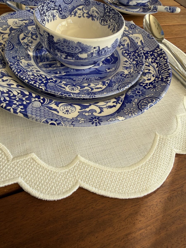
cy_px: 124
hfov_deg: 56.8
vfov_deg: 71.6
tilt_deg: -48.6
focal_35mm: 24
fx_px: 172
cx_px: 93
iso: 40
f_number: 2.2
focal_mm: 2.22
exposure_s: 1/102
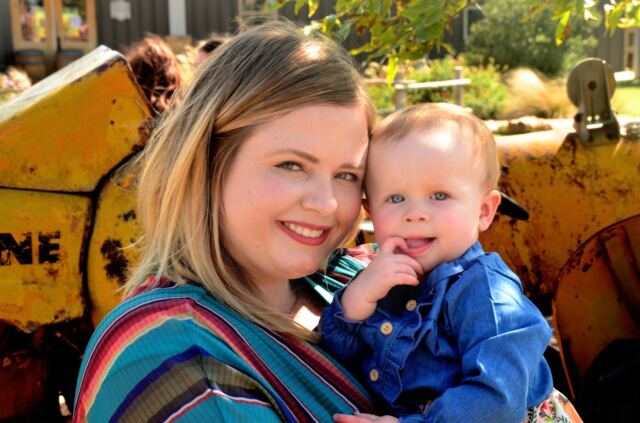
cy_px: 212
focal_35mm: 90
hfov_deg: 22.7
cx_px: 320
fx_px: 1596
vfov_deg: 15.1
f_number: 16
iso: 200
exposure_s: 1/40
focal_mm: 60
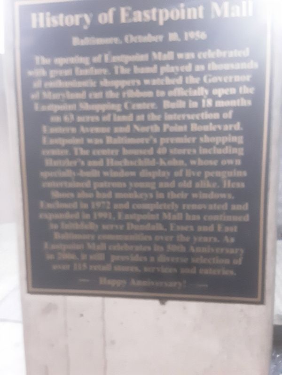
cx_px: 141
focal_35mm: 28
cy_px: 188
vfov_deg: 63.4
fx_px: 304
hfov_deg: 49.7
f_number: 1.9
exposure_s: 1/20
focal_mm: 2.9
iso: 800
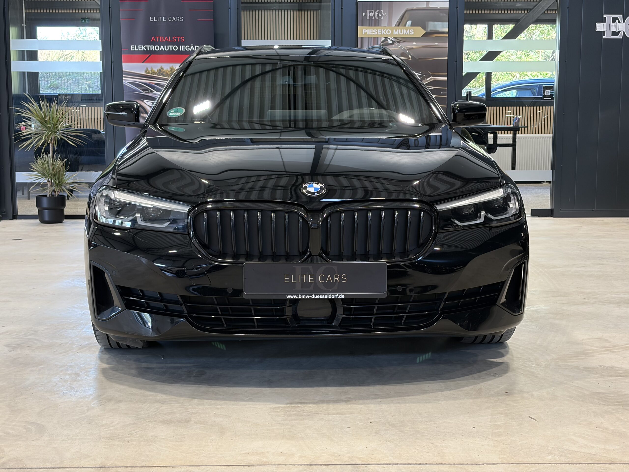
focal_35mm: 52
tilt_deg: -7.6
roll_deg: +0.1
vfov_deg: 28.0
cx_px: 314
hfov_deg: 36.8
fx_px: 945
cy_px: 236
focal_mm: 5.96
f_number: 1.6
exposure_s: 1/50
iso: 80
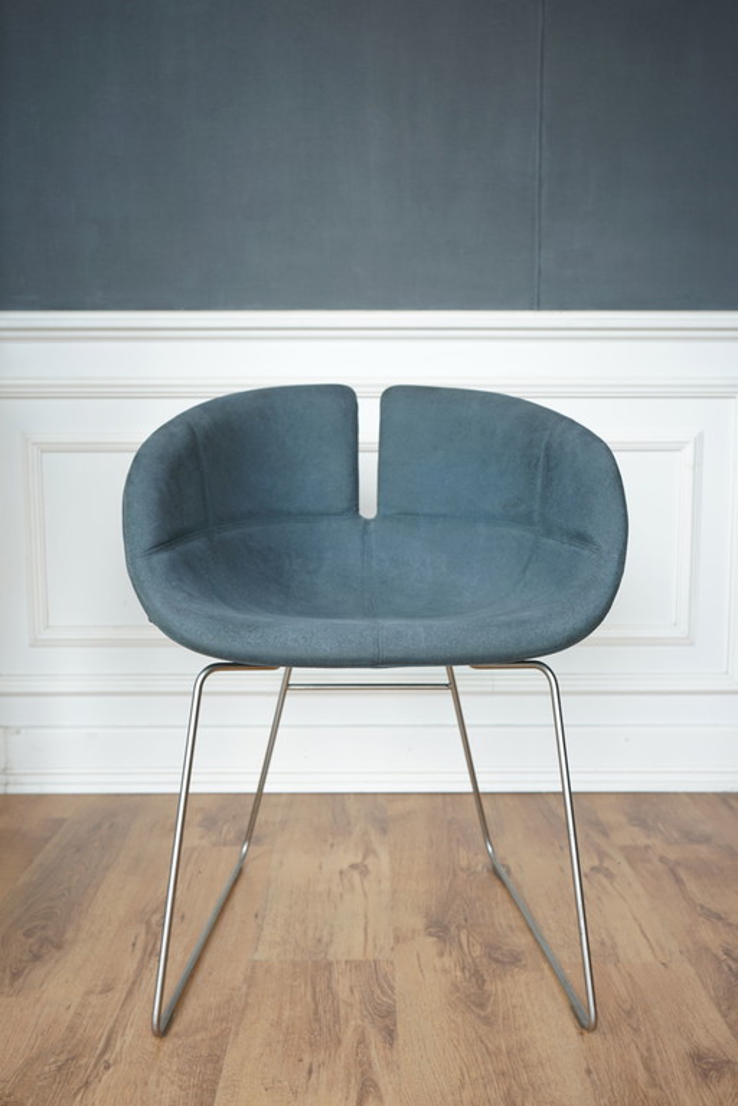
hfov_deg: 37.9
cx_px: 369
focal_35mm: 35
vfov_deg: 54.4
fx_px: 1076
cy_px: 553
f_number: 5.6
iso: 100
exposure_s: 1/13
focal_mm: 35
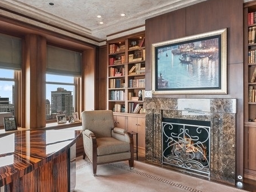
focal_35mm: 23
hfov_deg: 73.4
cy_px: 93
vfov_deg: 58.8
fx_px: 170
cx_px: 106
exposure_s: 1/8
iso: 400
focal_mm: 12
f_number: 8
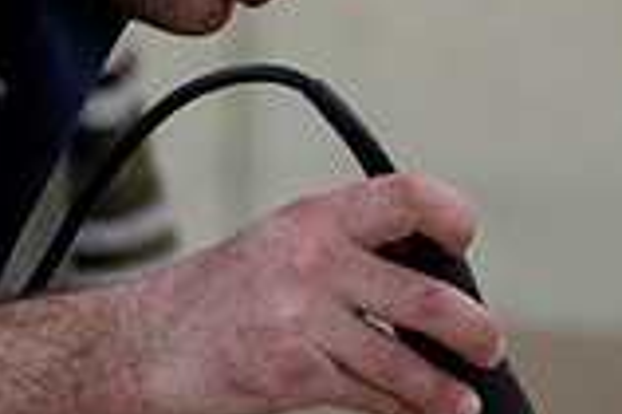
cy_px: -168
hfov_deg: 3.0
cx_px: 307
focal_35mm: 688
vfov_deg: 2.0
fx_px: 11875
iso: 1800
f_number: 2.8
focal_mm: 125
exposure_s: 1/500
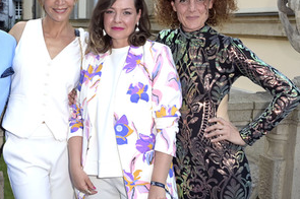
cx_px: 87
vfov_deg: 27.5
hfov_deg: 39.6
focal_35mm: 49
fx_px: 408
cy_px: 93
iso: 1250
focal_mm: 32
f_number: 5.6
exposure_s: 1/125
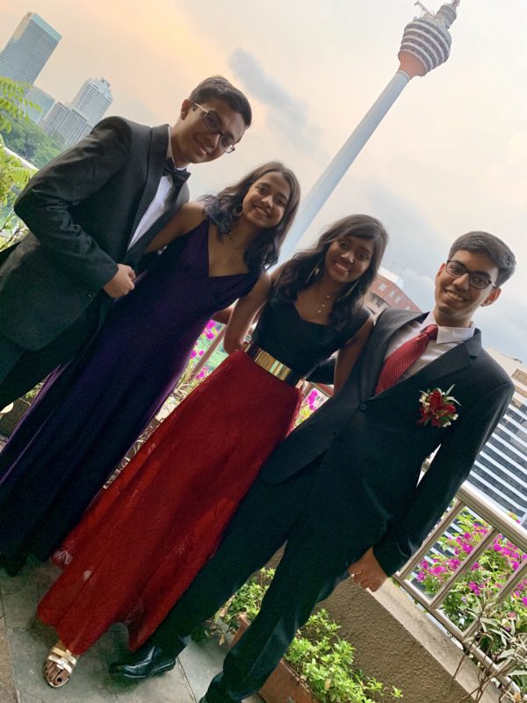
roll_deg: -35.3
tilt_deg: -7.8
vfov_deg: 67.3
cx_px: 264
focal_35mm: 26
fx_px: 528
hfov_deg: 53.1
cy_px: 352
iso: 100
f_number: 1.8
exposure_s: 1/73
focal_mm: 4.25
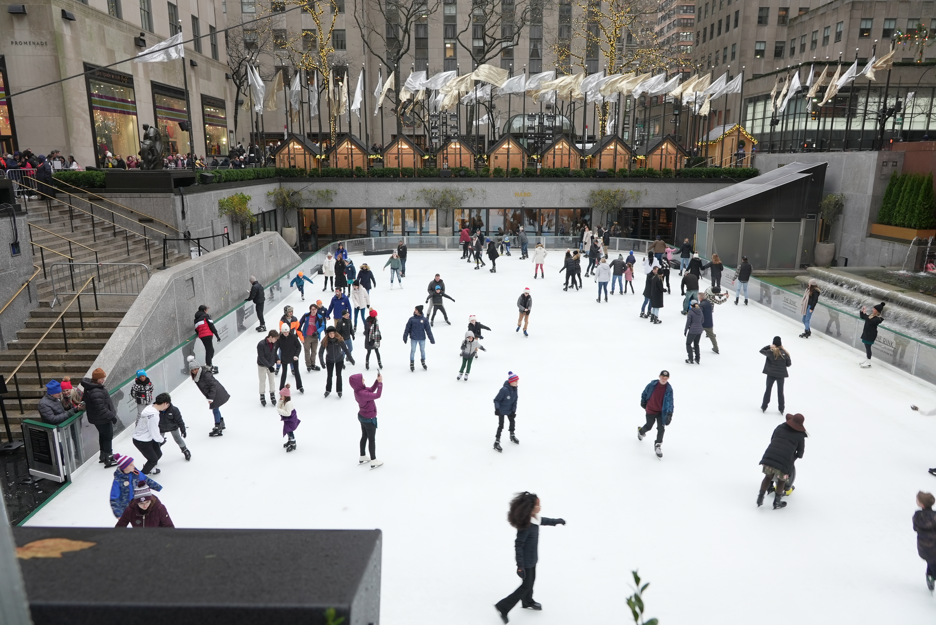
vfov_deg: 53.2
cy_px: 312
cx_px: 468
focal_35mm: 24
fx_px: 624
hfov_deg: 73.7
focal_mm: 24
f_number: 5.6
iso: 500
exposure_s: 1/50
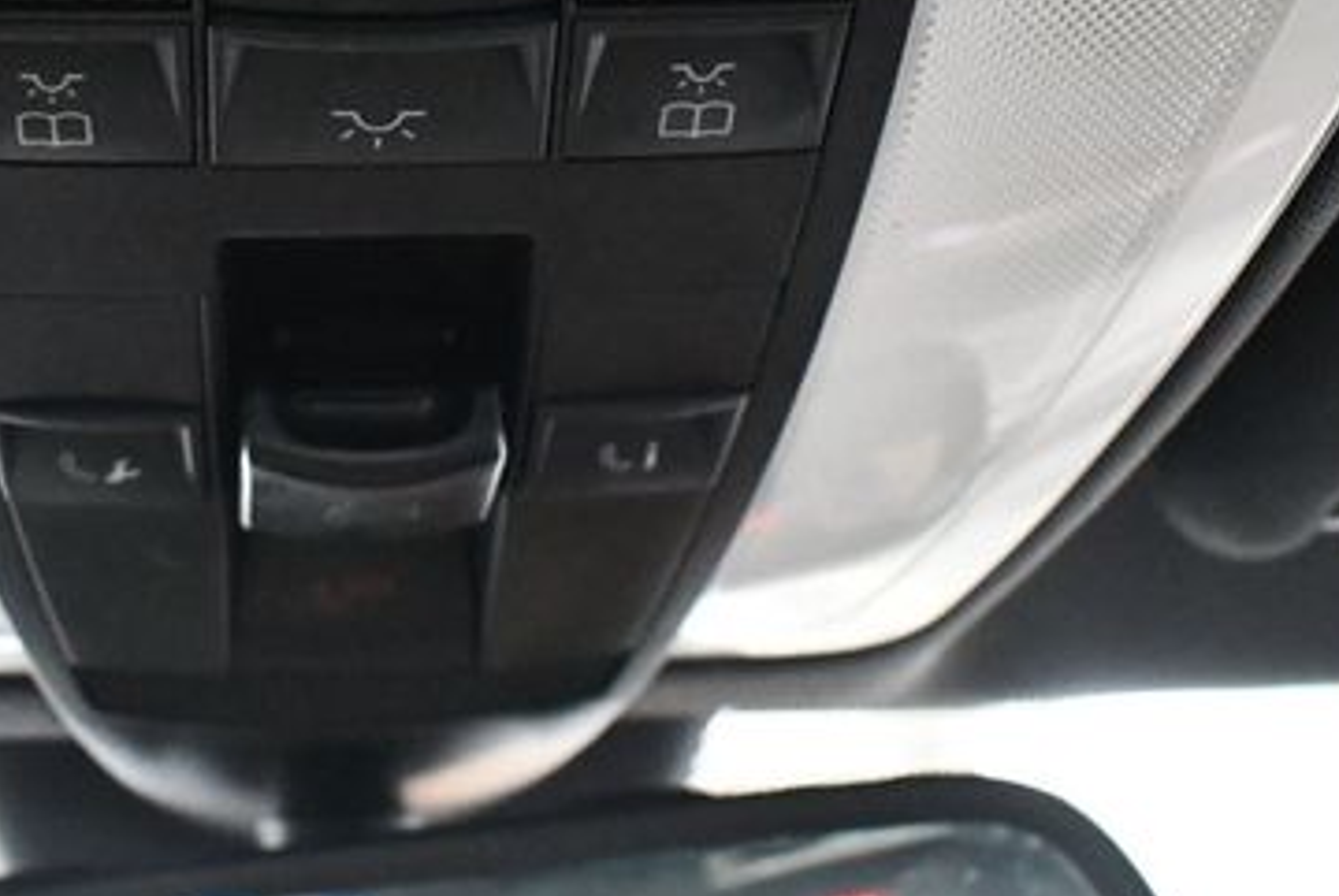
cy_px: 227
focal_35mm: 64
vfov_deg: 21.1
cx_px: 379
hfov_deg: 31.0
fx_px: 2383
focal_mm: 18
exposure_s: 1/60
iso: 8000
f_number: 3.5
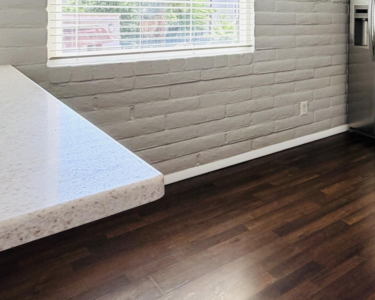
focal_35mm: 35
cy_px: 16
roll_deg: -0.8
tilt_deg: +0.4
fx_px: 388
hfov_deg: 41.3
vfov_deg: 38.6
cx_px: 412
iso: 64
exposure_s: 1/131
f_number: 2.2
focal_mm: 2.22
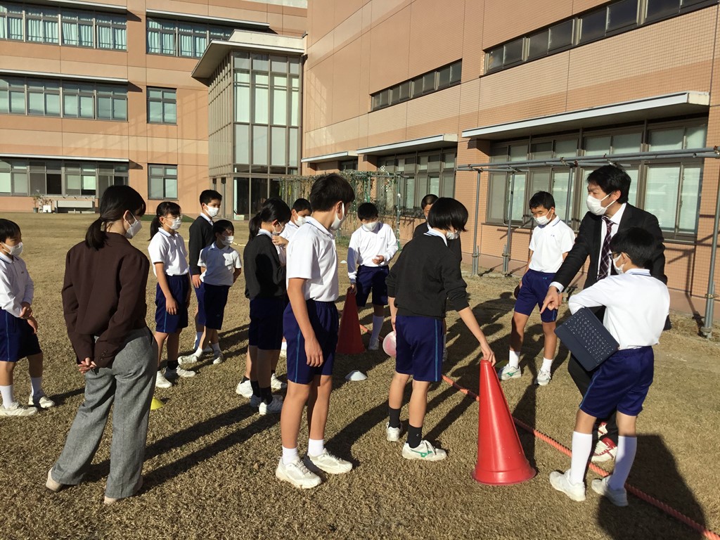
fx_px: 645
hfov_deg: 58.4
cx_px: 360
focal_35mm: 31
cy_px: 270
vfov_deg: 45.4
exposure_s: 1/2717
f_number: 2.4
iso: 25
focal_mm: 3.3
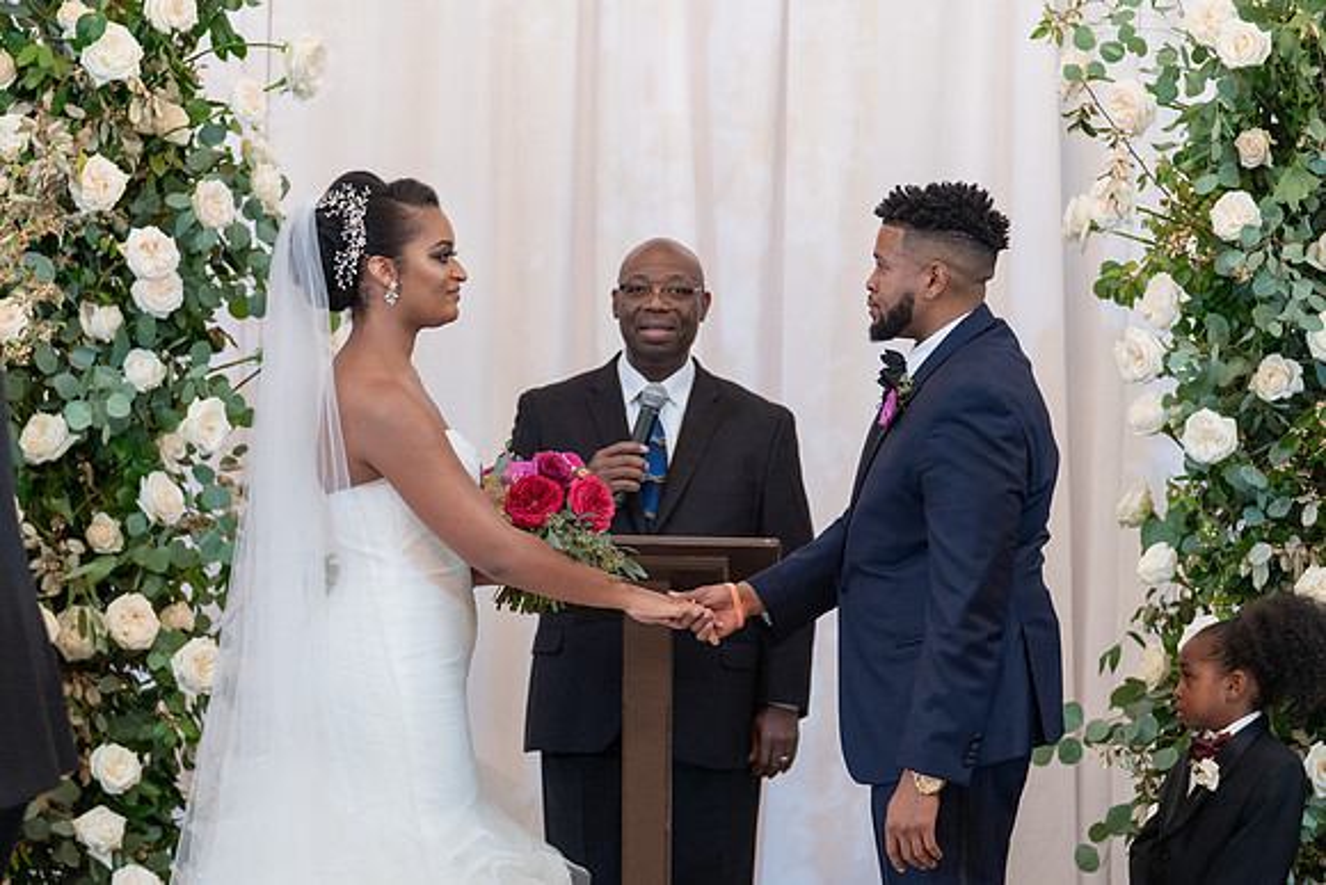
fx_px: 5139
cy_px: 498
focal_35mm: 139
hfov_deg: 14.7
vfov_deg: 9.8
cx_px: 606
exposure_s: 1/100
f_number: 2.8
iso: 2000
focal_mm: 108
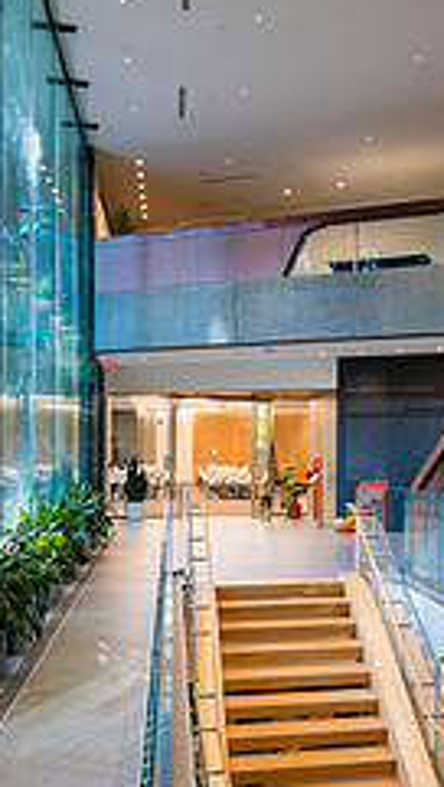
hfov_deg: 29.9
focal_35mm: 39
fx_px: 814
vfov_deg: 51.4
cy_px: 454
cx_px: 348
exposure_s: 1/40
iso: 320
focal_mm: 20
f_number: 4
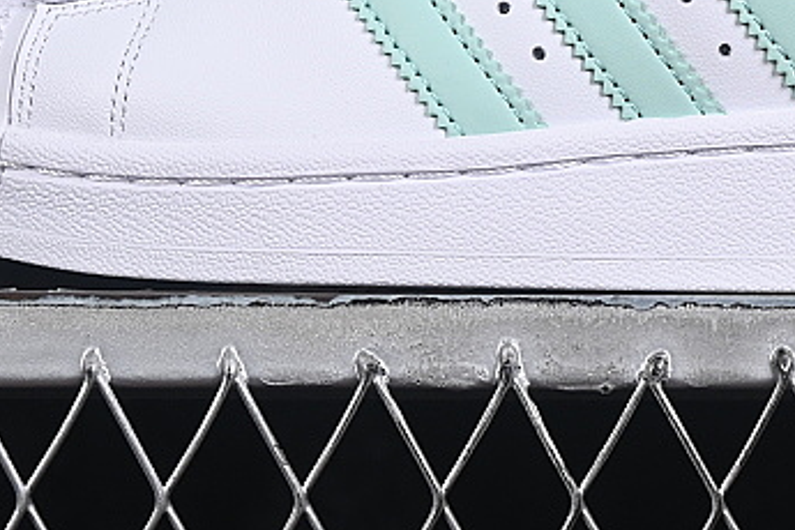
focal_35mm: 235
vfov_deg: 5.8
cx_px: 668
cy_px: -217
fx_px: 5189
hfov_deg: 8.7
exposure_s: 1/80
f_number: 8
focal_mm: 50
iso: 160
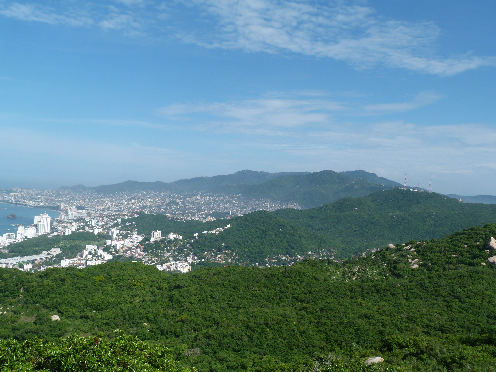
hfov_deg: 56.8
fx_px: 459
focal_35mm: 32
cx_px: 248
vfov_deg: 44.2
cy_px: 186
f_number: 5.6
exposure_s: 1/400
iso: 80
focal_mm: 5.8
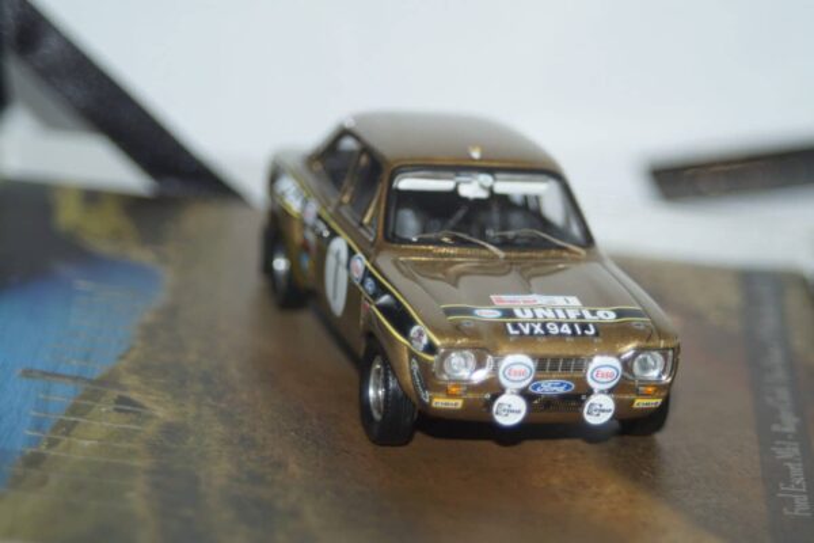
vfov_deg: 11.4
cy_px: 272
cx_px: 407
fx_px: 2713
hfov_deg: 17.1
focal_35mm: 120
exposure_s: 1/60
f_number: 5.6
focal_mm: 80
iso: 400
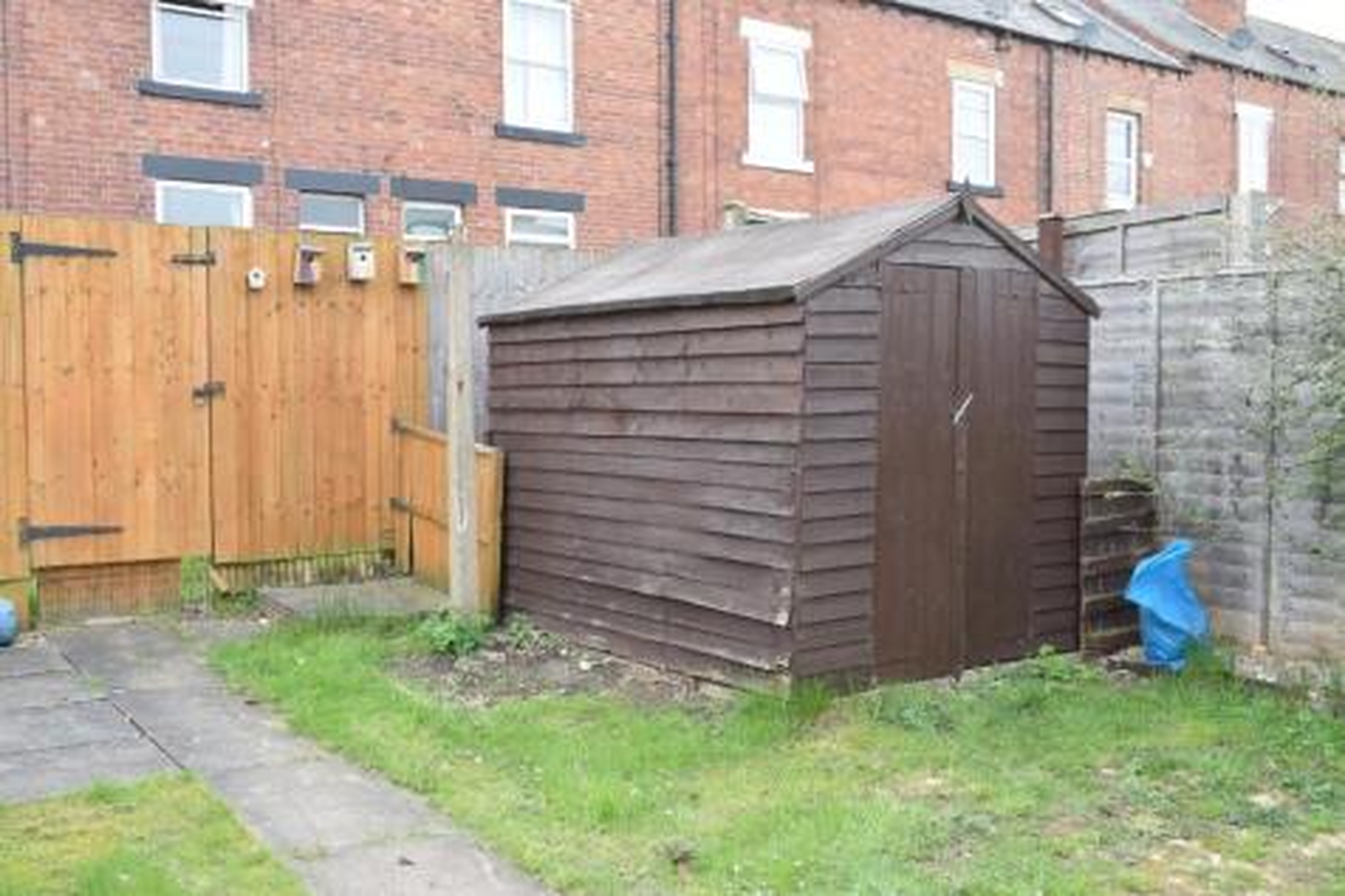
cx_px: 672
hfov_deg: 53.1
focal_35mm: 36
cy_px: 448
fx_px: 1344
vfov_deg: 36.8
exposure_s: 1/200
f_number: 7.1
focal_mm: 24
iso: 800
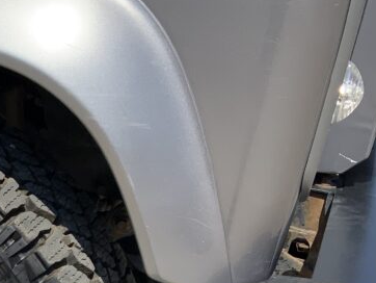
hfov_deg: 22.2
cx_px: -60
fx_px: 891
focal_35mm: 82
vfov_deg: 17.3
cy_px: 326
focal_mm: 3
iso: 16
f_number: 1.8
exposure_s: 1/1412
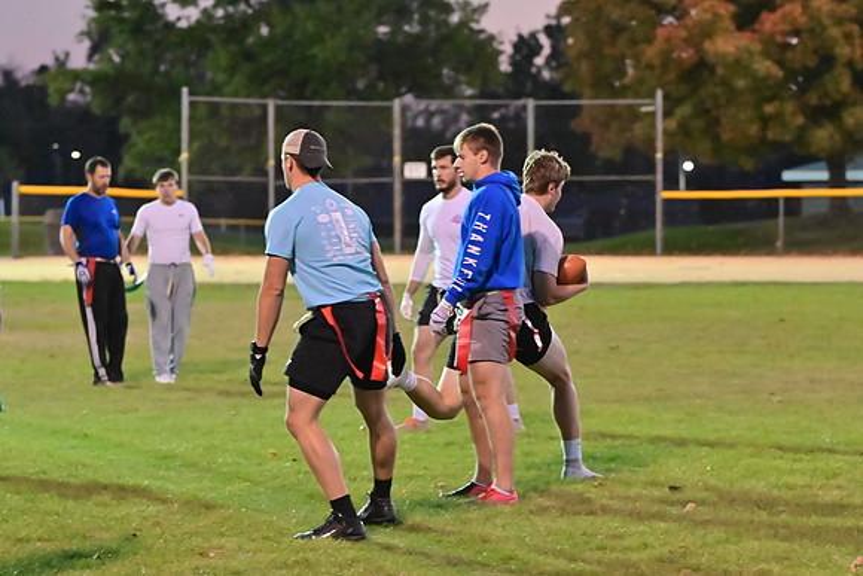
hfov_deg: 12.4
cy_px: 288
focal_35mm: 165
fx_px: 3956
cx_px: 432
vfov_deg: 8.3
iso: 6400
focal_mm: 110
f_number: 4
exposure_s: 1/400
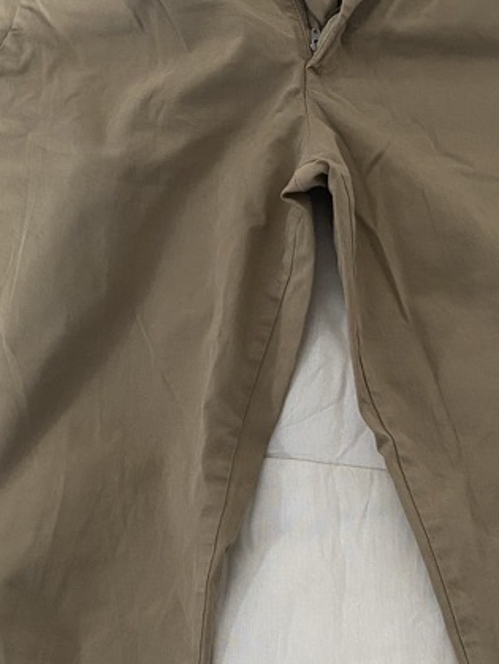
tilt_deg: -72.7
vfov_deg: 30.7
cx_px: 374
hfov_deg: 23.4
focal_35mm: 62
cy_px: 488
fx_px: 1190
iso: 200
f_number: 1.8
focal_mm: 4.25
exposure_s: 1/60
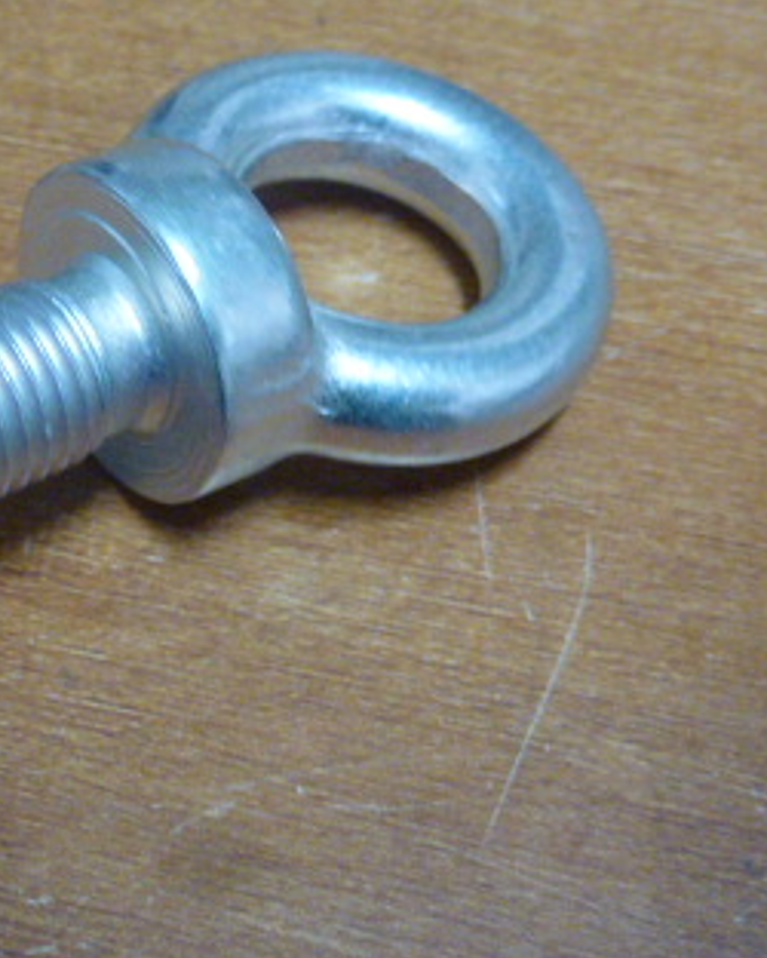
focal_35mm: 60
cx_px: 166
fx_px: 1701
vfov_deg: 31.4
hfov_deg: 25.0
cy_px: 433
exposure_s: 1/30
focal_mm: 5.4
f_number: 3.5
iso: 400
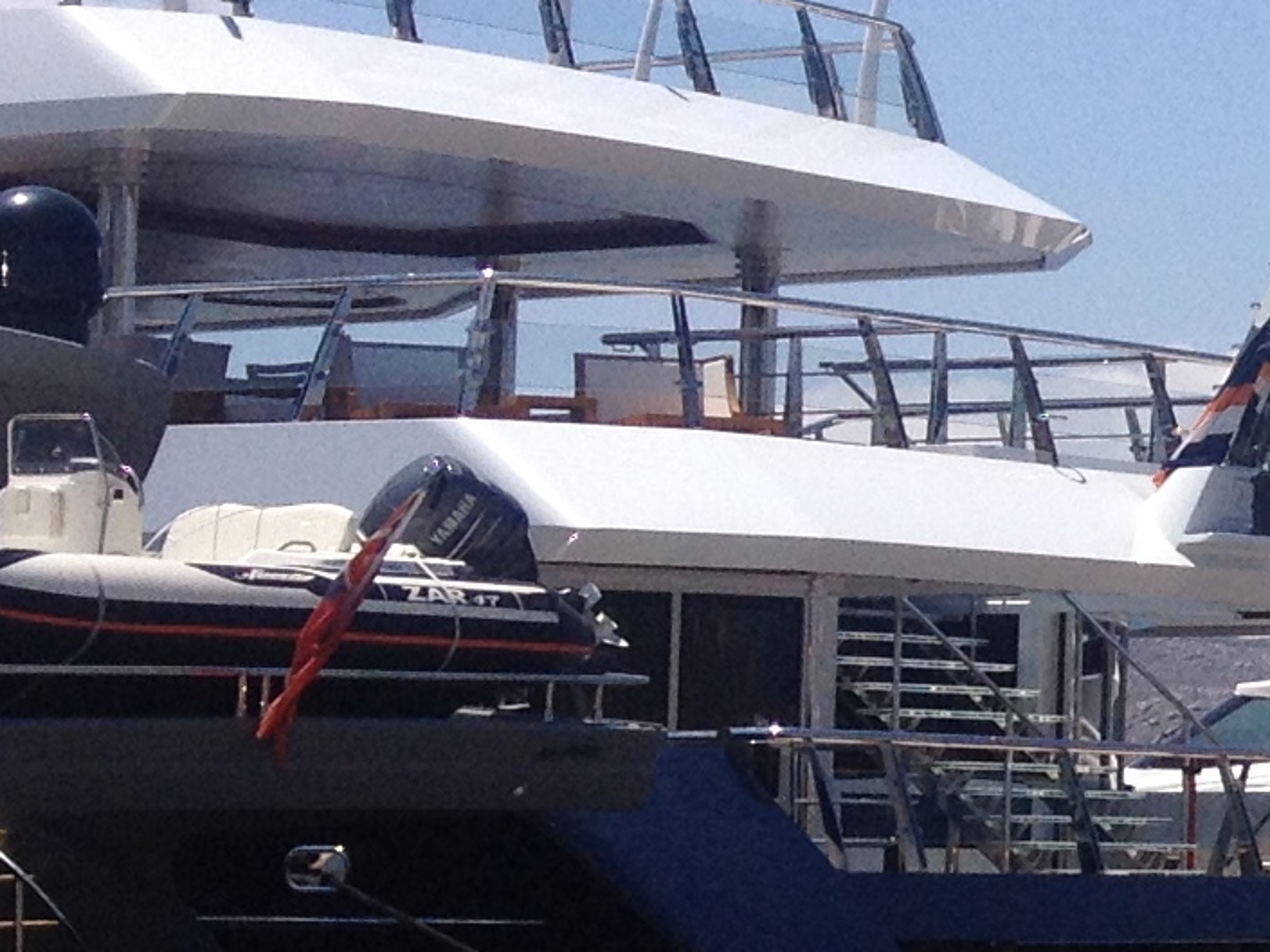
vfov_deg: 9.2
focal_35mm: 162
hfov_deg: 10.9
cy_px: 599
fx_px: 5945
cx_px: 2695
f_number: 2.4
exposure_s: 1/3067
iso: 50
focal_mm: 4.28
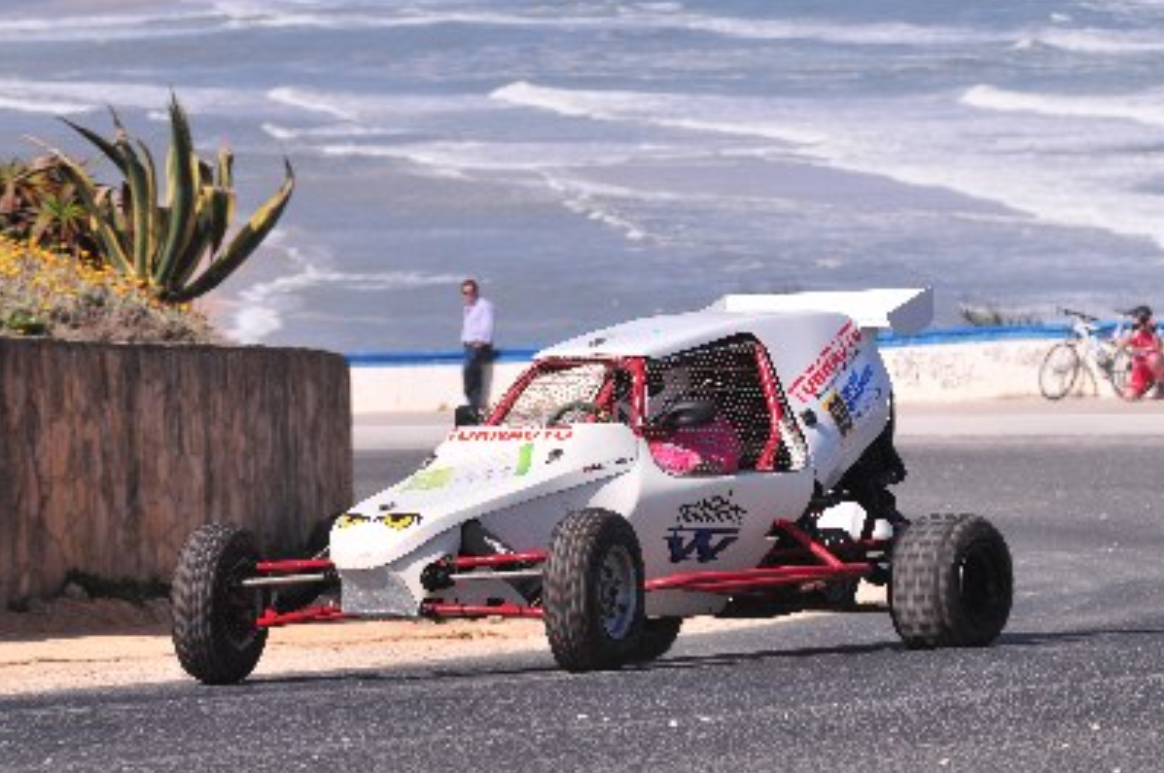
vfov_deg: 6.7
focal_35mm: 203
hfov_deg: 10.1
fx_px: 6556
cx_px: 534
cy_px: 378
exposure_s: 1/800
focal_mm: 120
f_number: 6.3
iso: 250
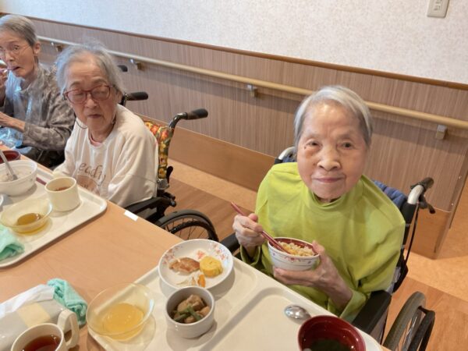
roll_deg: +1.0
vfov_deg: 48.2
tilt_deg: -30.0
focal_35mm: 29
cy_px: 176
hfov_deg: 61.7
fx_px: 392
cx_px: 234
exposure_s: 1/60
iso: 100
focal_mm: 3
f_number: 1.8
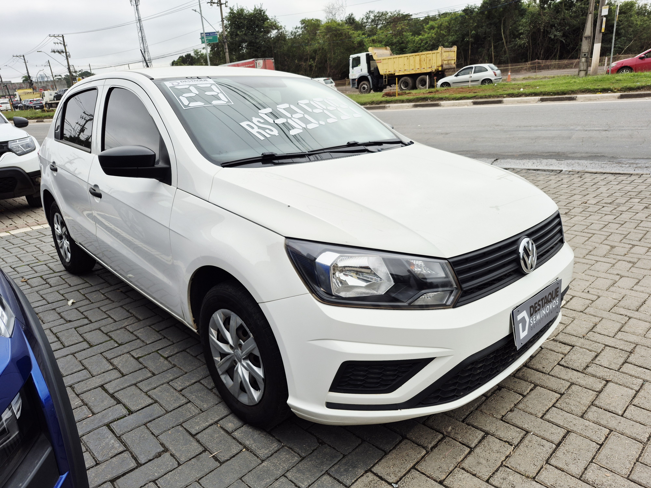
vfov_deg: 58.9
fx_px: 433
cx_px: 326
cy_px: 244
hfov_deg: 73.9
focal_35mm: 23
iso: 25
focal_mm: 5.4
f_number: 1.8
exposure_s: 1/1348
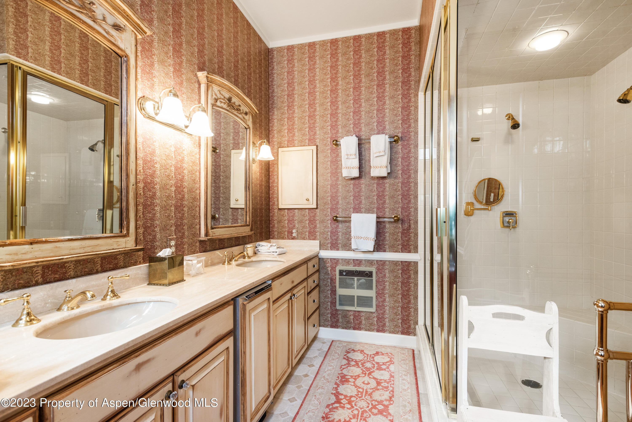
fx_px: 299
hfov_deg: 93.3
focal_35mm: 17
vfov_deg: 70.5
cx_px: 316
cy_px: 211
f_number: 7.1
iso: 640
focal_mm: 17
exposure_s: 1/15
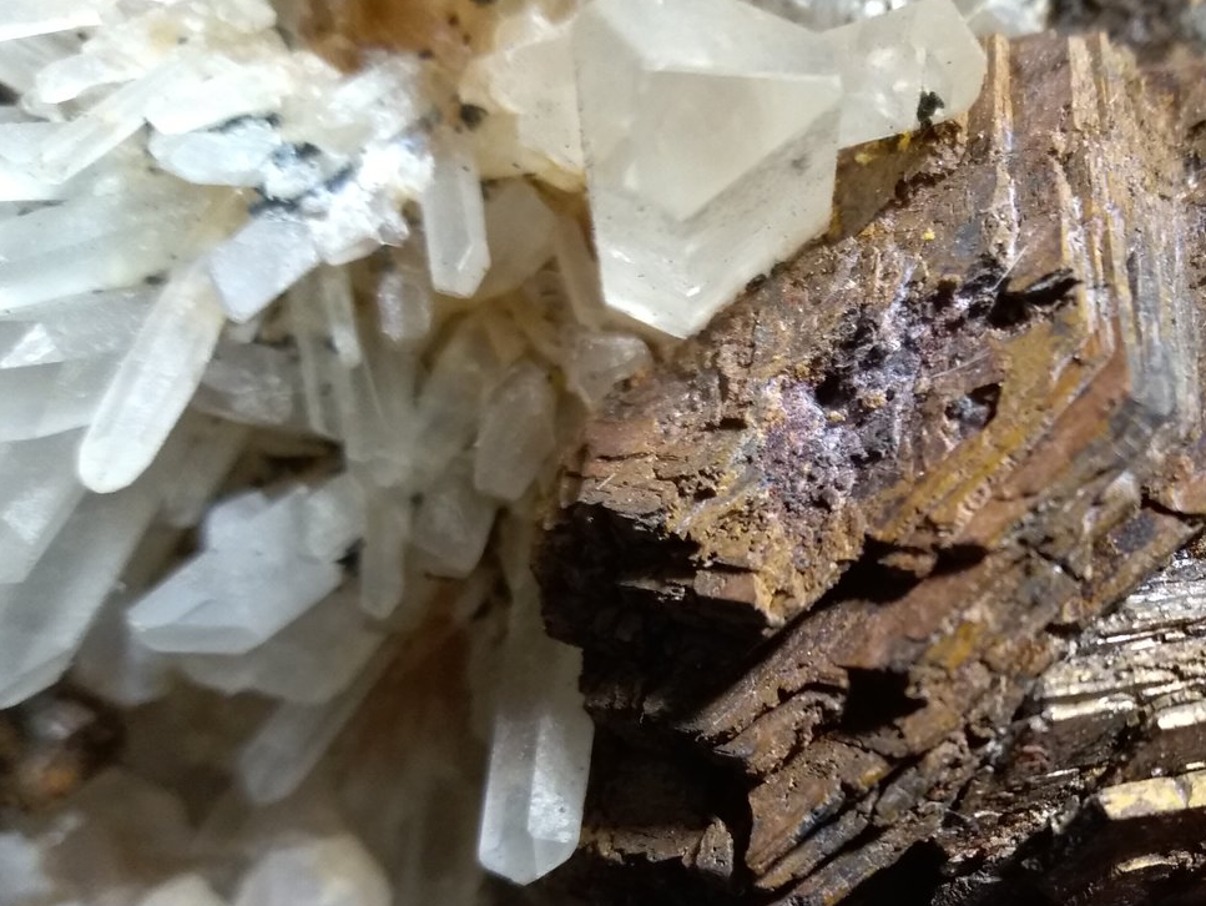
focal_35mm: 43
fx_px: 1499
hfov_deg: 42.6
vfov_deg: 33.2
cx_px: 894
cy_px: 640
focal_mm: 3.54
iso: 391
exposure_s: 1/30
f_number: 2
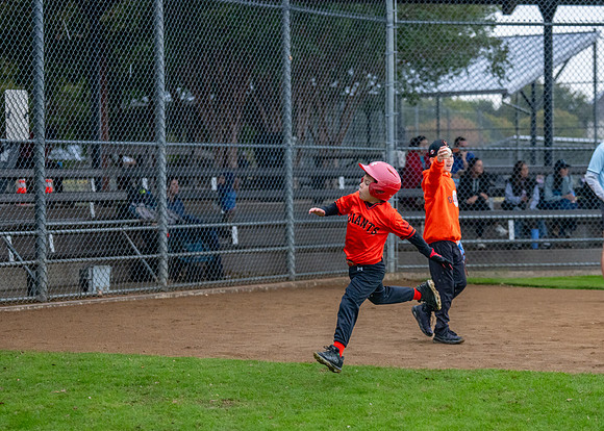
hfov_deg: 18.4
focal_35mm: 108
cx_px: 329
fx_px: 1861
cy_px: 297
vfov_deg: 13.2
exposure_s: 1/1000
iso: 1600
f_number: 2.8
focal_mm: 70
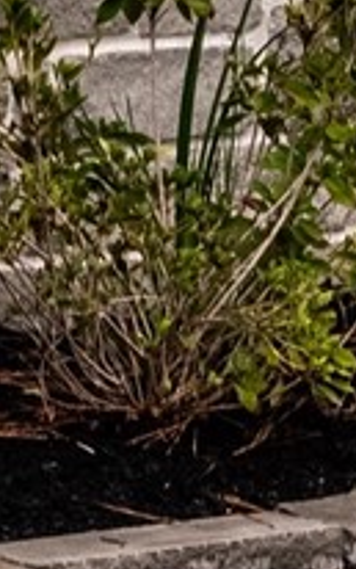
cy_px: -392
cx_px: 124
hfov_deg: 3.4
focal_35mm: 386
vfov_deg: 5.4
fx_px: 5984
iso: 320
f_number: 7.1
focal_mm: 24
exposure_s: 1/2000
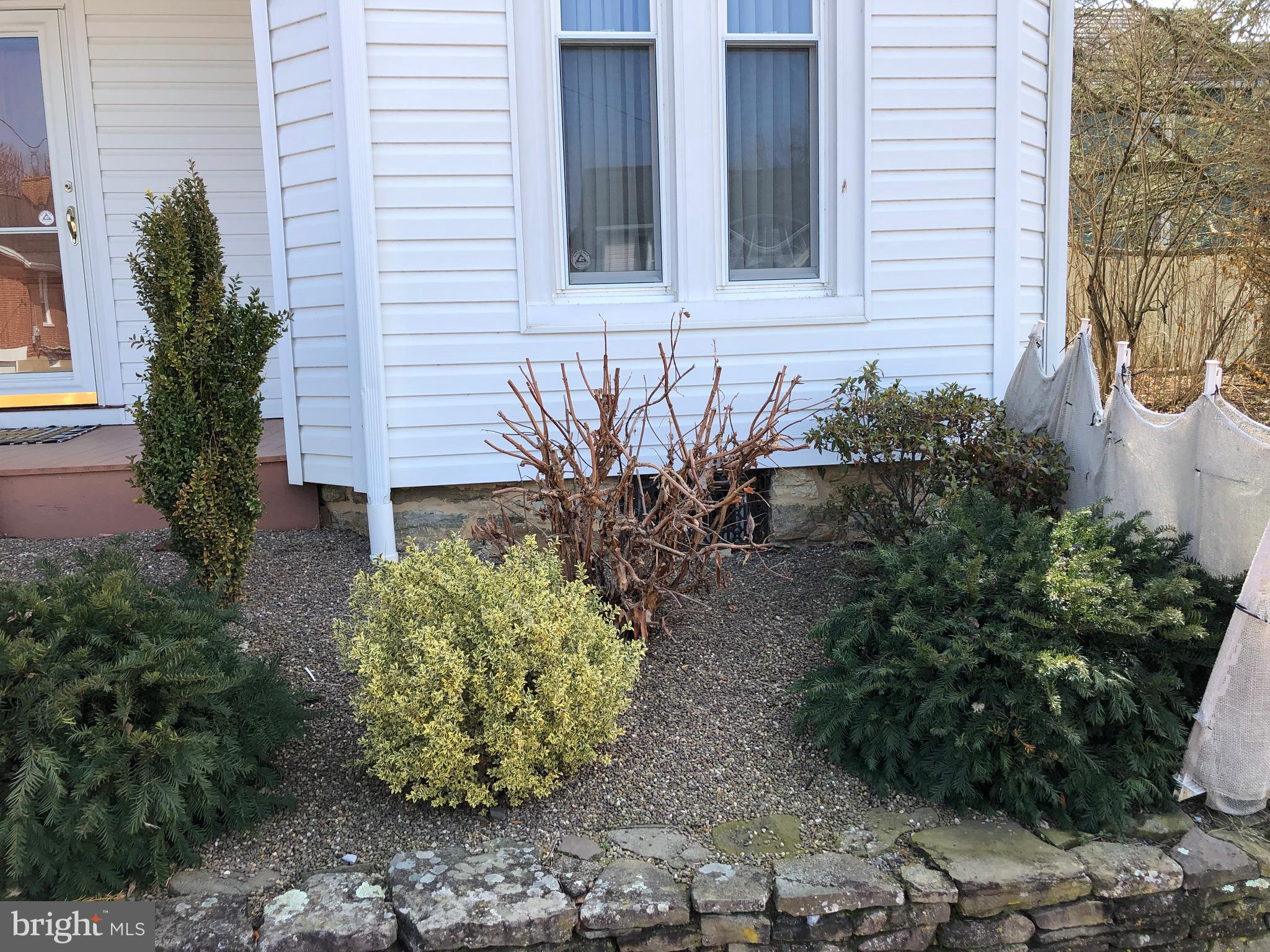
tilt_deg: -7.1
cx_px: 635
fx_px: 1027
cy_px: 476
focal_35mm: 28
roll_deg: +1.0
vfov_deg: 49.7
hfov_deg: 63.4
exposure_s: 1/649
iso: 20
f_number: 1.8
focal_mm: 3.99
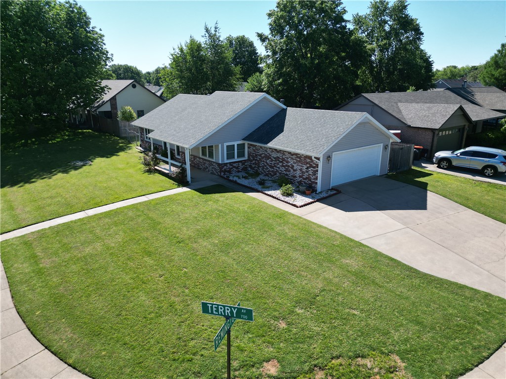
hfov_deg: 71.6
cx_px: 253
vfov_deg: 56.8
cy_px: 190
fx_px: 351
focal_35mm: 24
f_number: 1.7
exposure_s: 1/2500
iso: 140
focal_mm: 6.72
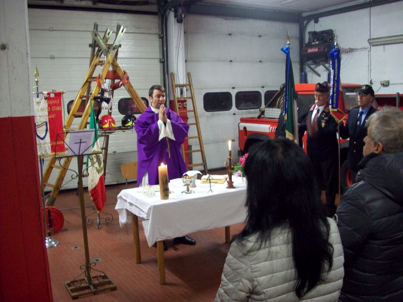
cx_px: 202
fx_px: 431
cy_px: 151
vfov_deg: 38.7
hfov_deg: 50.1
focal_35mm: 37
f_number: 2.8
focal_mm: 6.2
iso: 191
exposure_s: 1/8
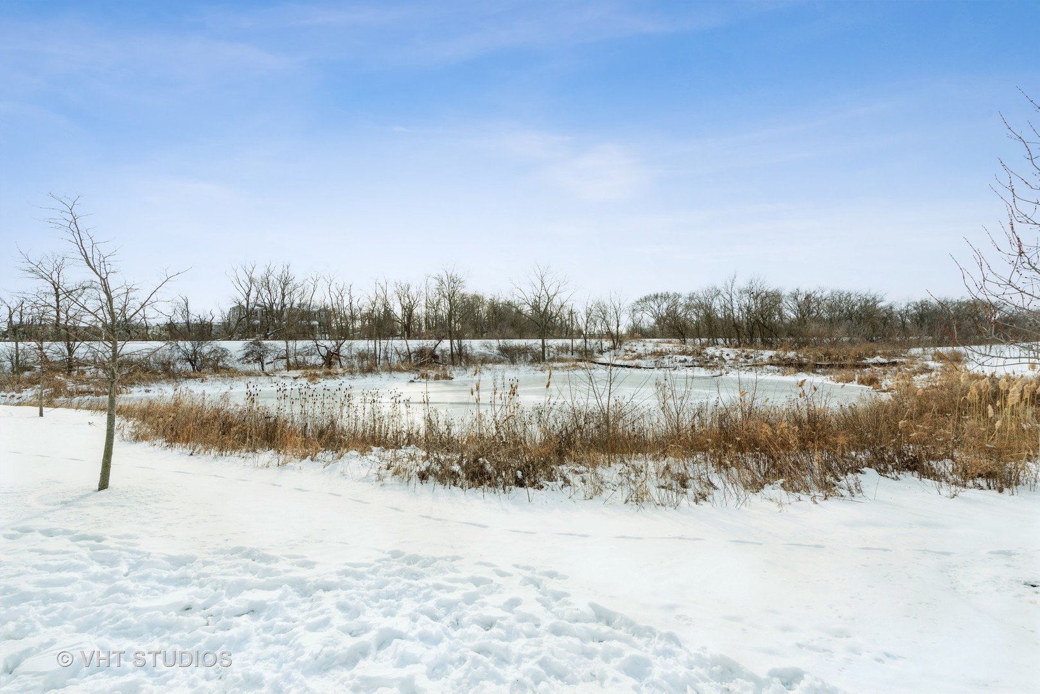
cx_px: 520
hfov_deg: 104.2
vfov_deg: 81.2
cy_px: 347
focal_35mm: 14
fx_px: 404
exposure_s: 1/400
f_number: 8
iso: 200
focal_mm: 14
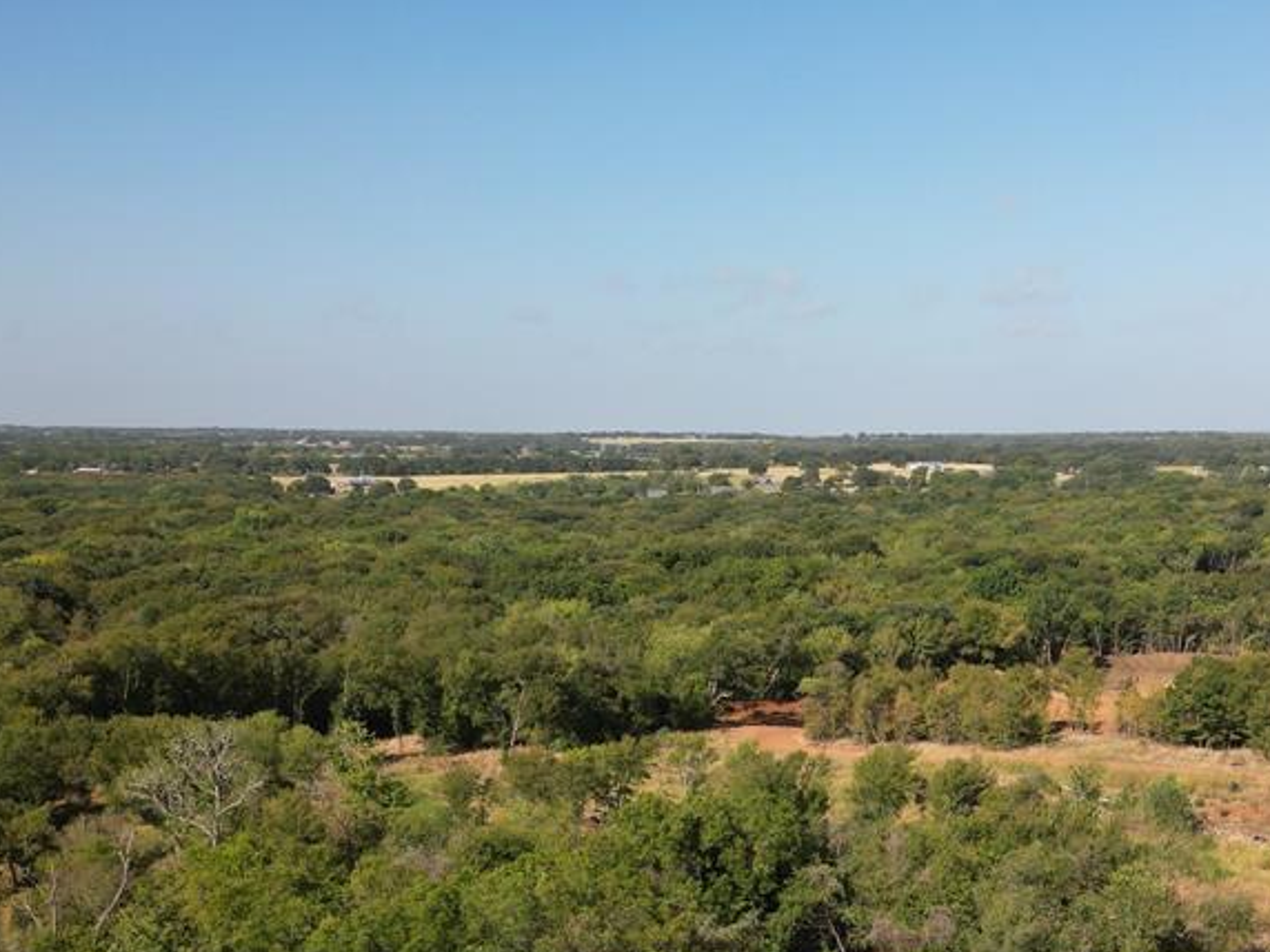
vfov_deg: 32.2
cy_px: 834
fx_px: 1578
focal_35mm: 43
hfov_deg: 43.5
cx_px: 802
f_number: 1.7
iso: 100
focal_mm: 6.72
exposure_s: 1/1250
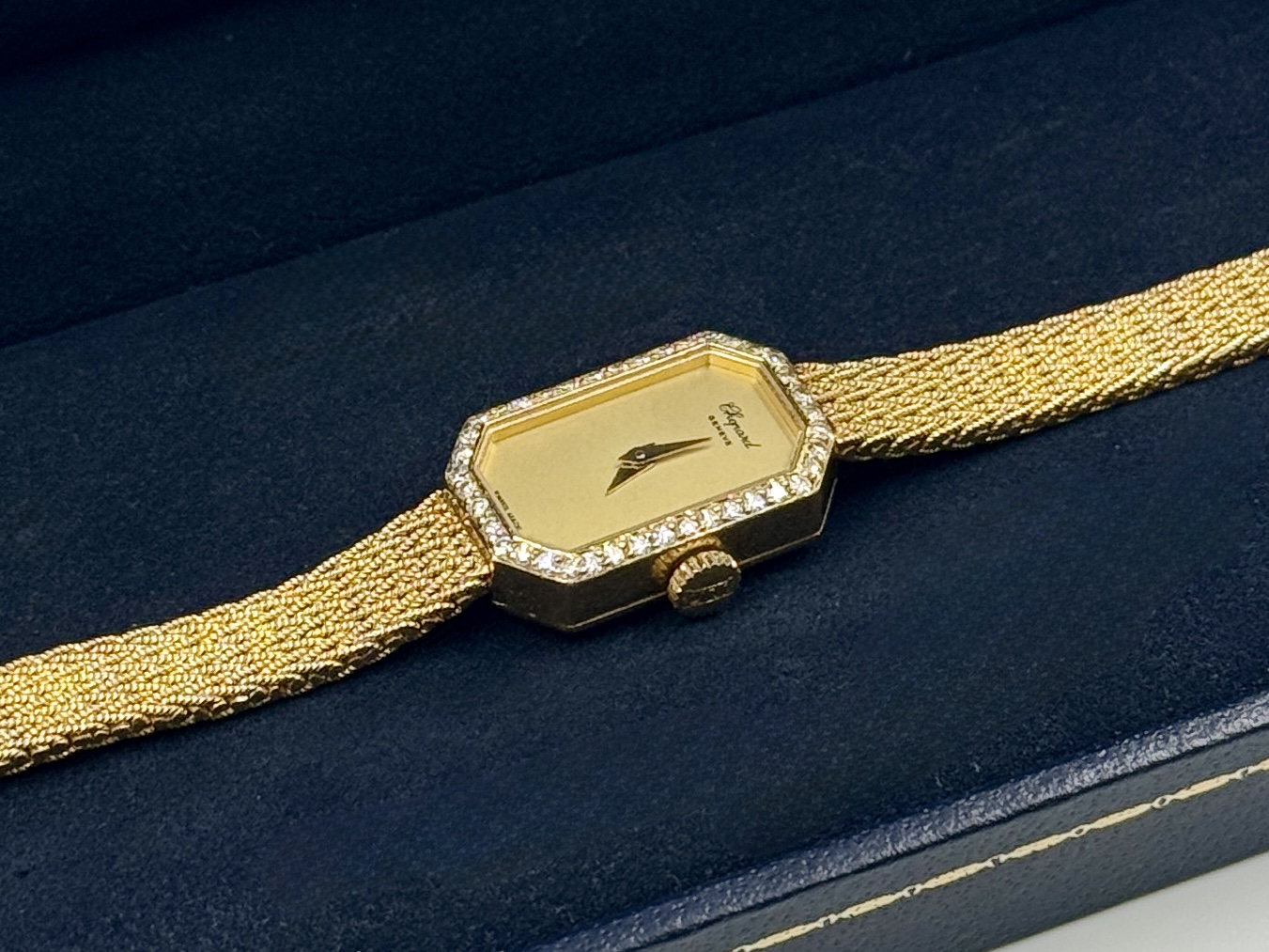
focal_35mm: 48
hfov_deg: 39.7
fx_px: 1759
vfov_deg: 30.3
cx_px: 634
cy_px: 476
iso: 64
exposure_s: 1/374
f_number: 1.78
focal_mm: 6.76
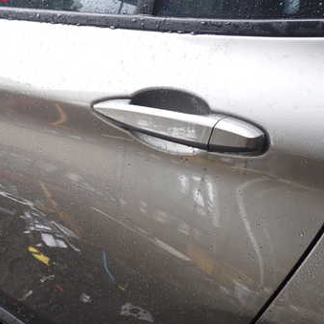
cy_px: 199
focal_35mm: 47
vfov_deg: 35.9
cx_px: 120
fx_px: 498
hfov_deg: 35.8
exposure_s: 1/60
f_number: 2.3
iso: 125
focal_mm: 5.4
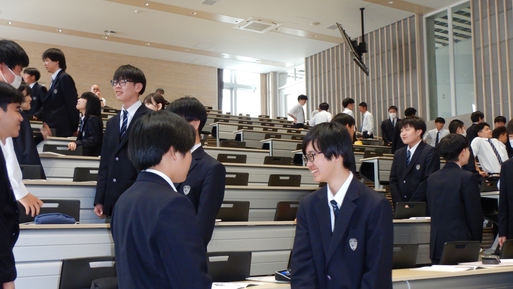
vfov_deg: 27.0
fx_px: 598
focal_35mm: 44
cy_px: 177
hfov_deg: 46.4
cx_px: 256
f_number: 4.2
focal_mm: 7.2
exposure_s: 1/30
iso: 400
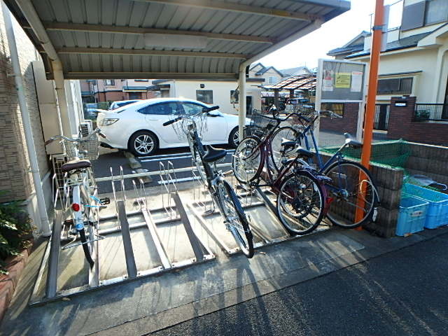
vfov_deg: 63.4
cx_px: 224
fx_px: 272
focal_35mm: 21
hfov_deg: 79.0
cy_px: 168
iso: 200
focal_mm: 3.7
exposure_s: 1/250
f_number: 3.5
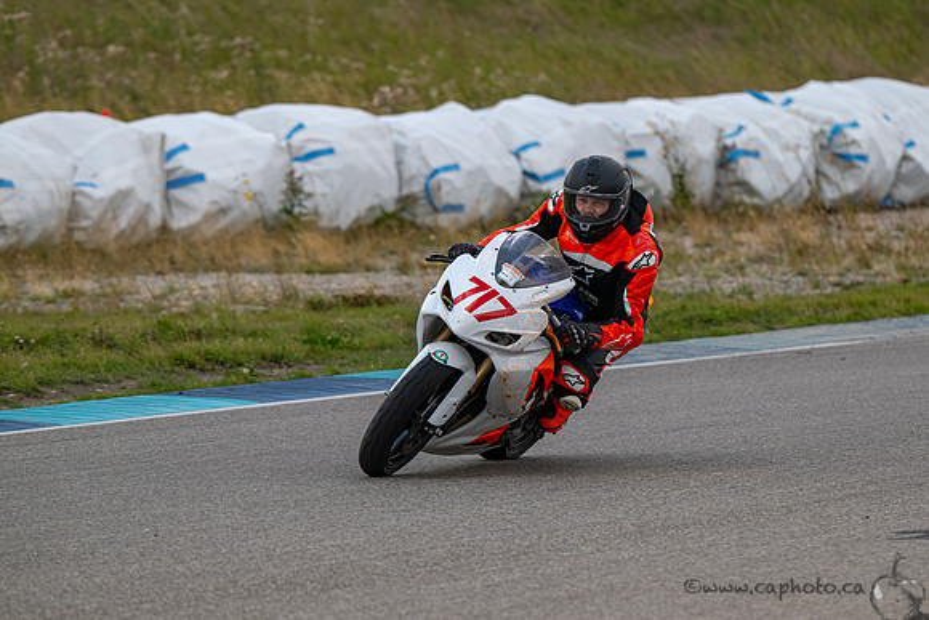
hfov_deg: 6.5
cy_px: 307
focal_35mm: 317
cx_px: 522
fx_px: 8190
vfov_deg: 4.3
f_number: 5.6
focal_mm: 280
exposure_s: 1/1250
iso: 320
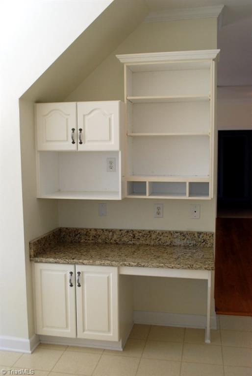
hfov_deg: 37.0
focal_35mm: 36
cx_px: 126
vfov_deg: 53.1
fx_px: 377
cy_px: 188
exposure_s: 1/125
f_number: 5.6
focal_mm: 24
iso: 400
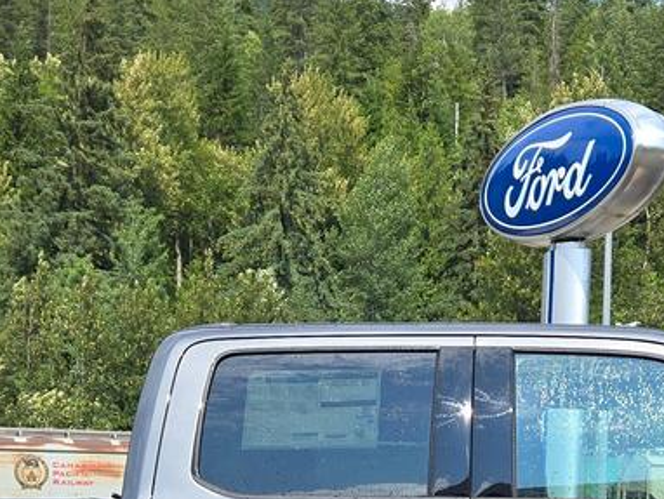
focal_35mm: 77
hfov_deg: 25.2
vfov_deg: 18.4
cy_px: 553
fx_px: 1478
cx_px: 429
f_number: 1.8
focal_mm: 5.4
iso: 25
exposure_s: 1/1232
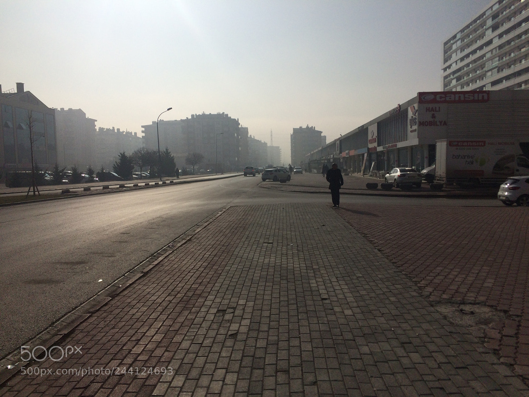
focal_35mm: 29
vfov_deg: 48.2
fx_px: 443
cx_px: 264
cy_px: 198
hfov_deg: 61.7
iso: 40
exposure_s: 1/20833
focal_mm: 4.15
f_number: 2.2
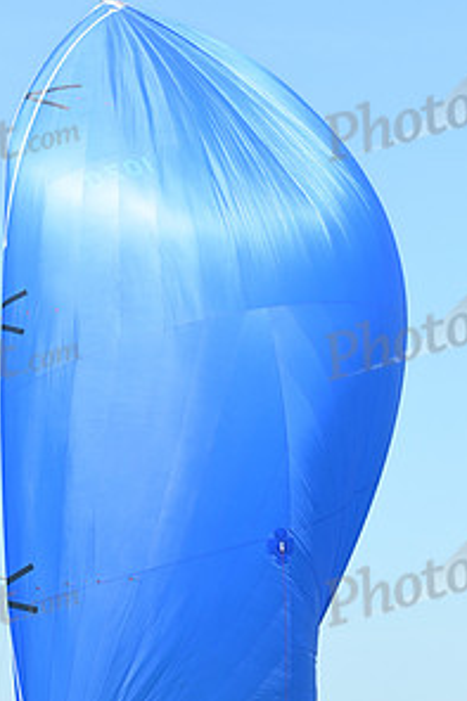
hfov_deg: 7.0
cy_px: 476
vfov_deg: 10.5
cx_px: 203
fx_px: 3818
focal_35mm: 196
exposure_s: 1/1000
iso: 320
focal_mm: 100
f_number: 5
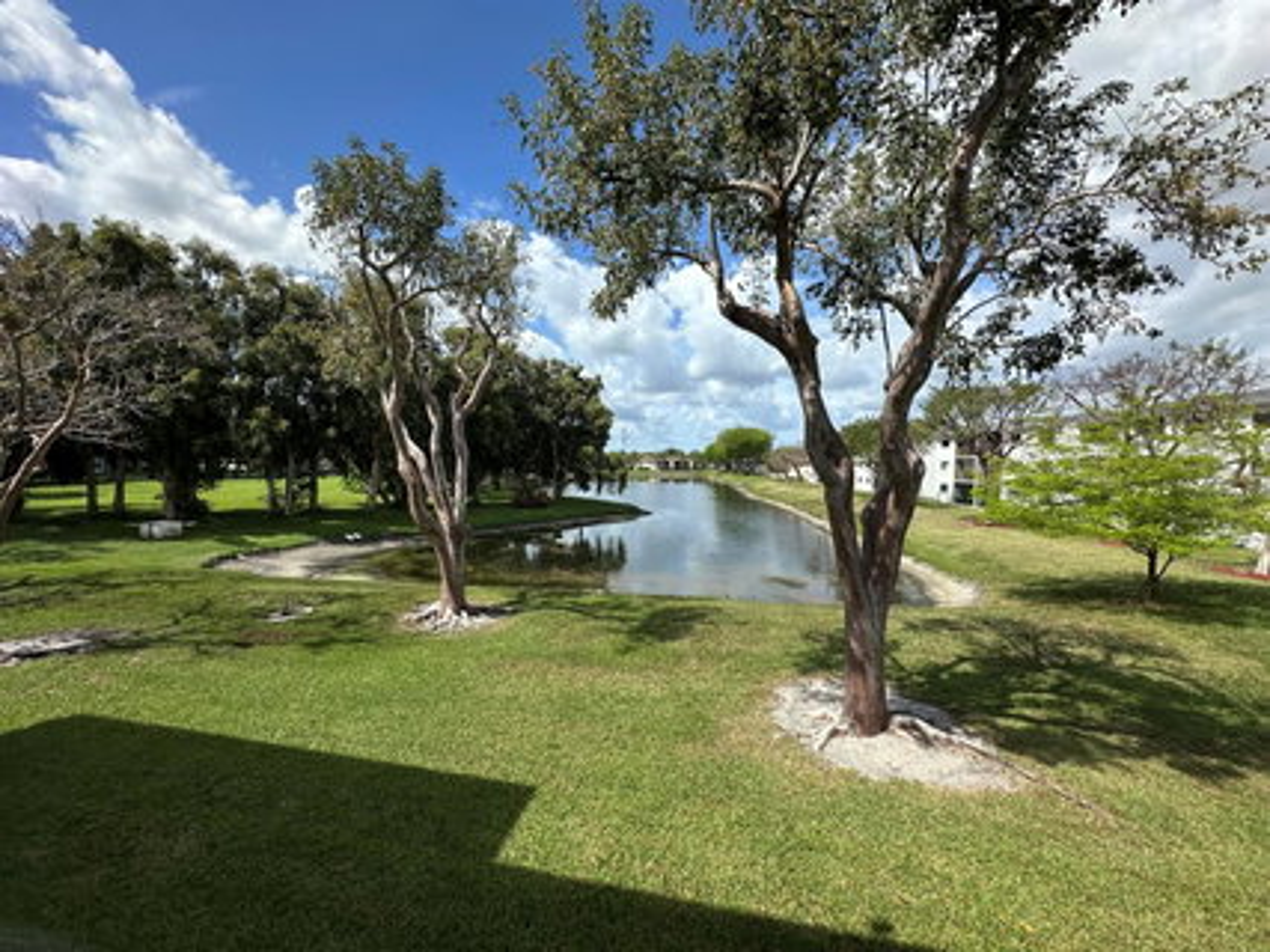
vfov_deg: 85.6
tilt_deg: -1.8
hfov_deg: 102.1
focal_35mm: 14
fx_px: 513
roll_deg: -0.9
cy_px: 476
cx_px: 635
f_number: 2.2
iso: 40
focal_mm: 2.22
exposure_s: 1/855
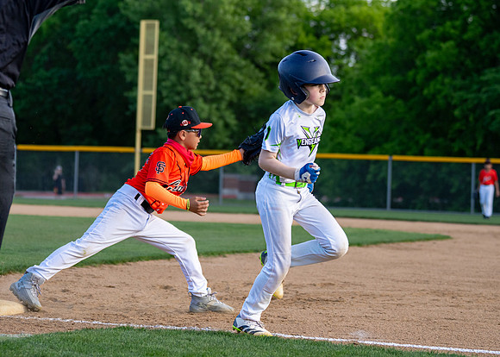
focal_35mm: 134
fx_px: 1905
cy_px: 133
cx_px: 164
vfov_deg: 10.7
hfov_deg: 14.9
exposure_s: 1/1600
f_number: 2.8
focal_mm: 70
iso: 250
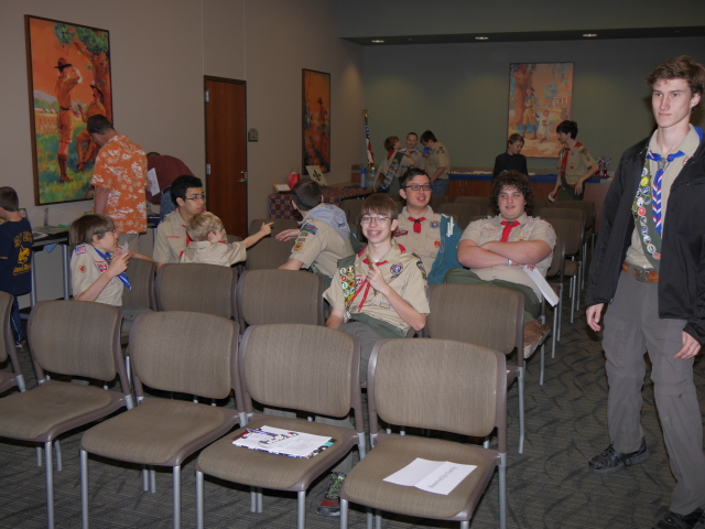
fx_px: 774
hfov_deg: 49.0
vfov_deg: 37.7
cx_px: 352
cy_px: 264
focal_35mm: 38
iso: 200
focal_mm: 19
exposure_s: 1/125
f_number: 3.8
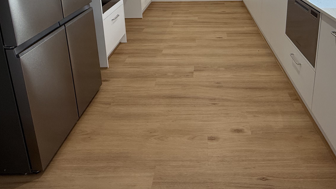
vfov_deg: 37.1
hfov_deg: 69.1
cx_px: 204
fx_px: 241
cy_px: -11
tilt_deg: -13.0
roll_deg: +0.4
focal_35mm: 27
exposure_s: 1/100
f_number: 2.2
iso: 125
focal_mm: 2.22
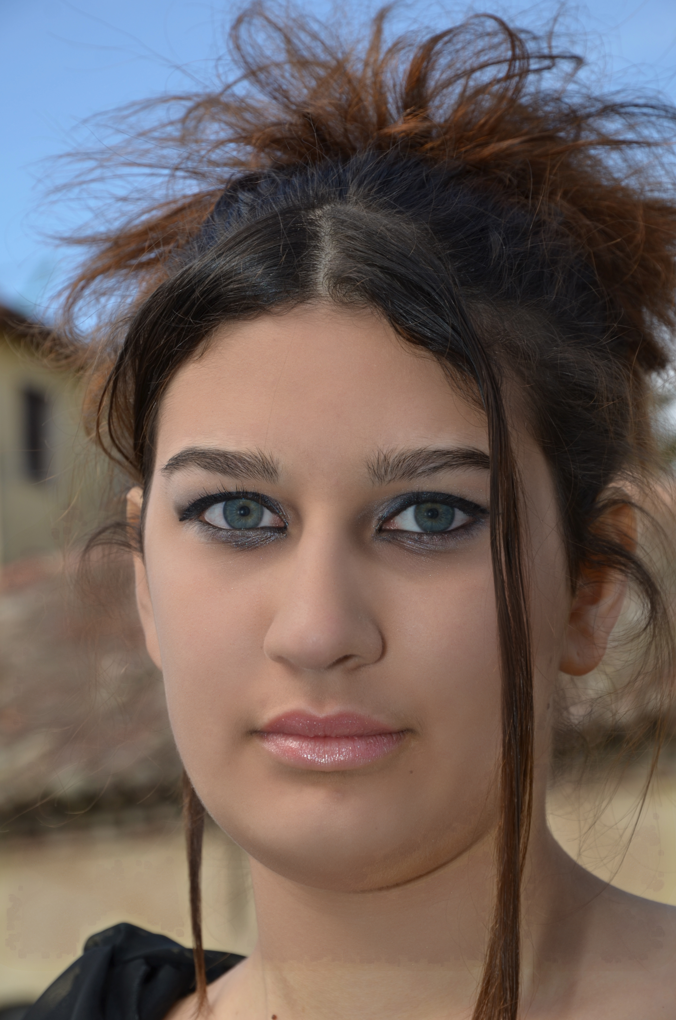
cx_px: 338
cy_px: 510
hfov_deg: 15.6
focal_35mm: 87
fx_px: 2461
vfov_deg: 23.4
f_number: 7.1
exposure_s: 1/200
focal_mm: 58
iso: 100
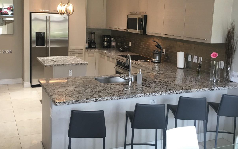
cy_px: 52
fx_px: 266
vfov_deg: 31.1
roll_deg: -2.4
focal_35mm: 41
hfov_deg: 48.1
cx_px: 107
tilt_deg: -6.3
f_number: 2.2
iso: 32
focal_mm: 4.15
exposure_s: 1/15
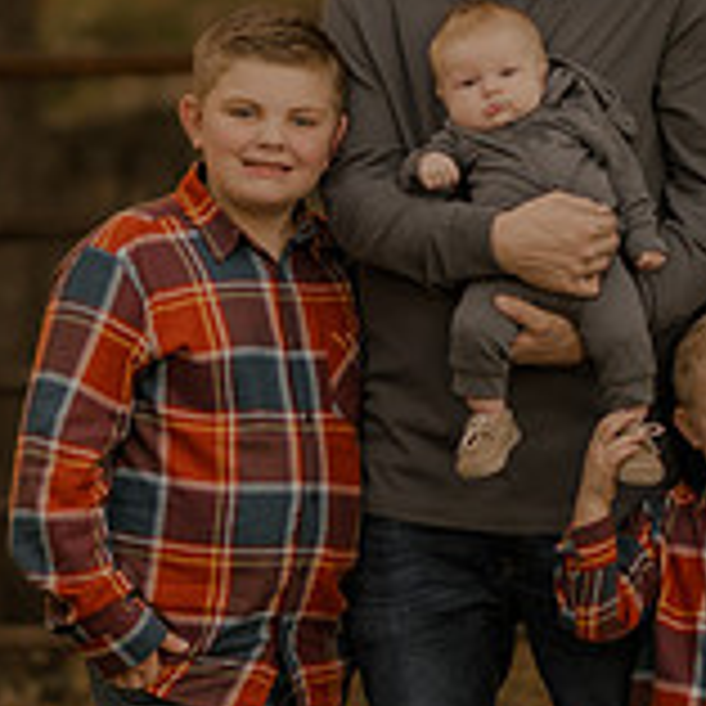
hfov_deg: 4.4
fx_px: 9184
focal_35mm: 398
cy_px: 454
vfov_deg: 4.4
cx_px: 346
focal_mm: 85
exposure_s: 1/320
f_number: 1.4
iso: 200
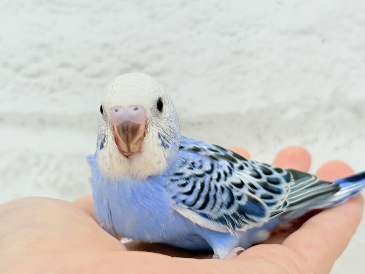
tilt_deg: +2.4
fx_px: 728
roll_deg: +0.0
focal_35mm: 69
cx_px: 152
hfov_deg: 28.1
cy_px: 127
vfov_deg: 21.3
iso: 32
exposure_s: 1/50
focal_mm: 5.96
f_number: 1.6
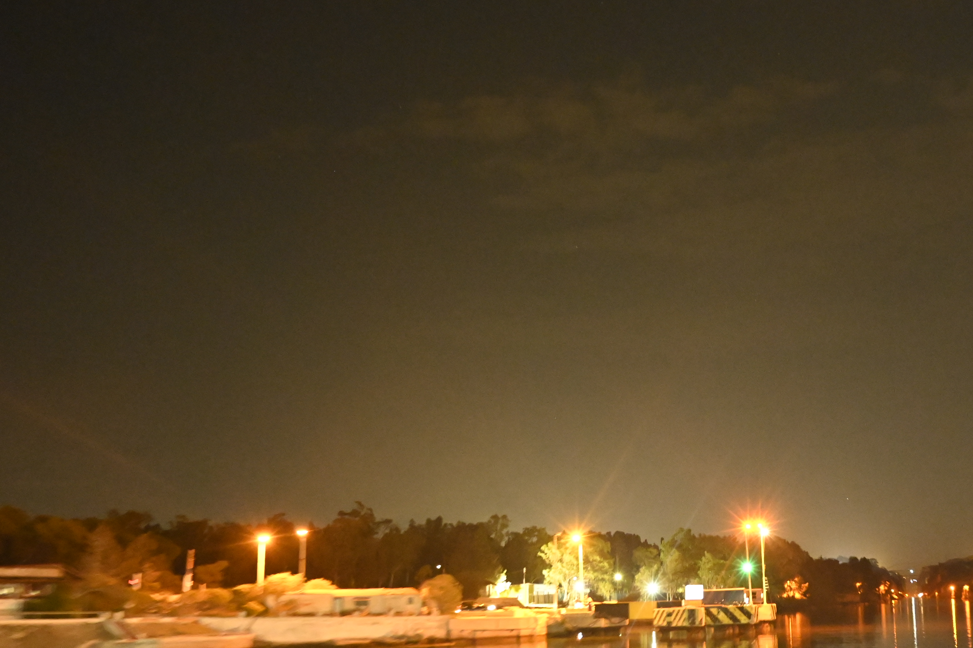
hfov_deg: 45.9
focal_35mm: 41
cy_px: 423
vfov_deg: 32.4
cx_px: 720
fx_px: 1107
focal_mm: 24
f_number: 4.5
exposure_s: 1/2.5
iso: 12800
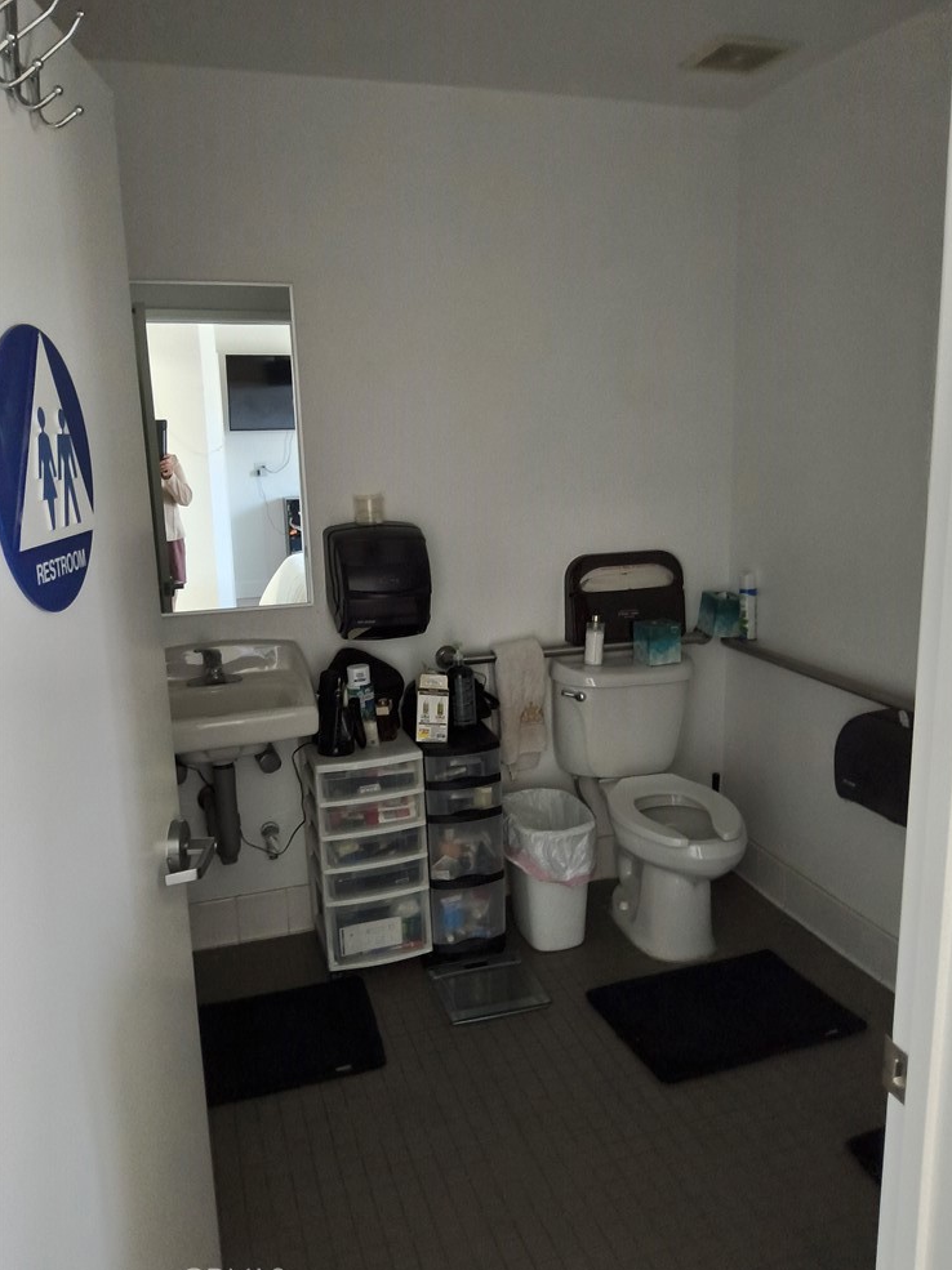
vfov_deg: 67.3
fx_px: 954
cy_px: 638
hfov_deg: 53.0
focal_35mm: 26
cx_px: 490
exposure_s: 1/24
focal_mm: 3.08
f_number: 2
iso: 400
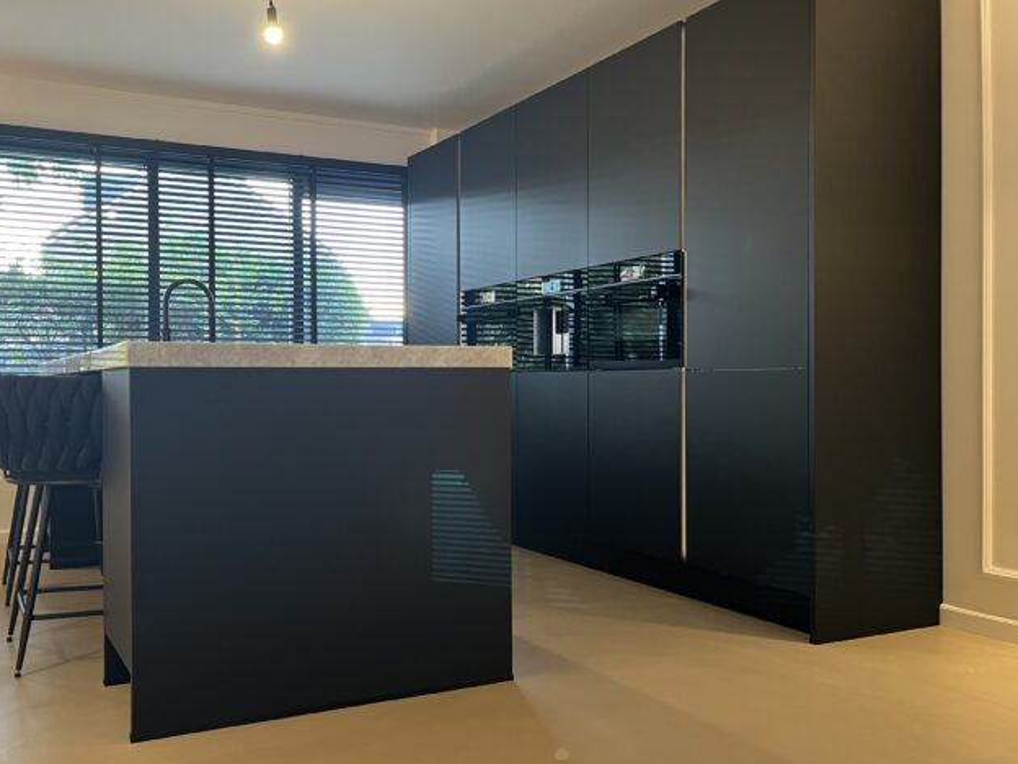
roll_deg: +0.5
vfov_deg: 44.2
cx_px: 401
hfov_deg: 56.3
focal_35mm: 32
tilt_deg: -1.4
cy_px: 390
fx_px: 941
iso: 320
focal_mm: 5.1
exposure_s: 1/60
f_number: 1.6
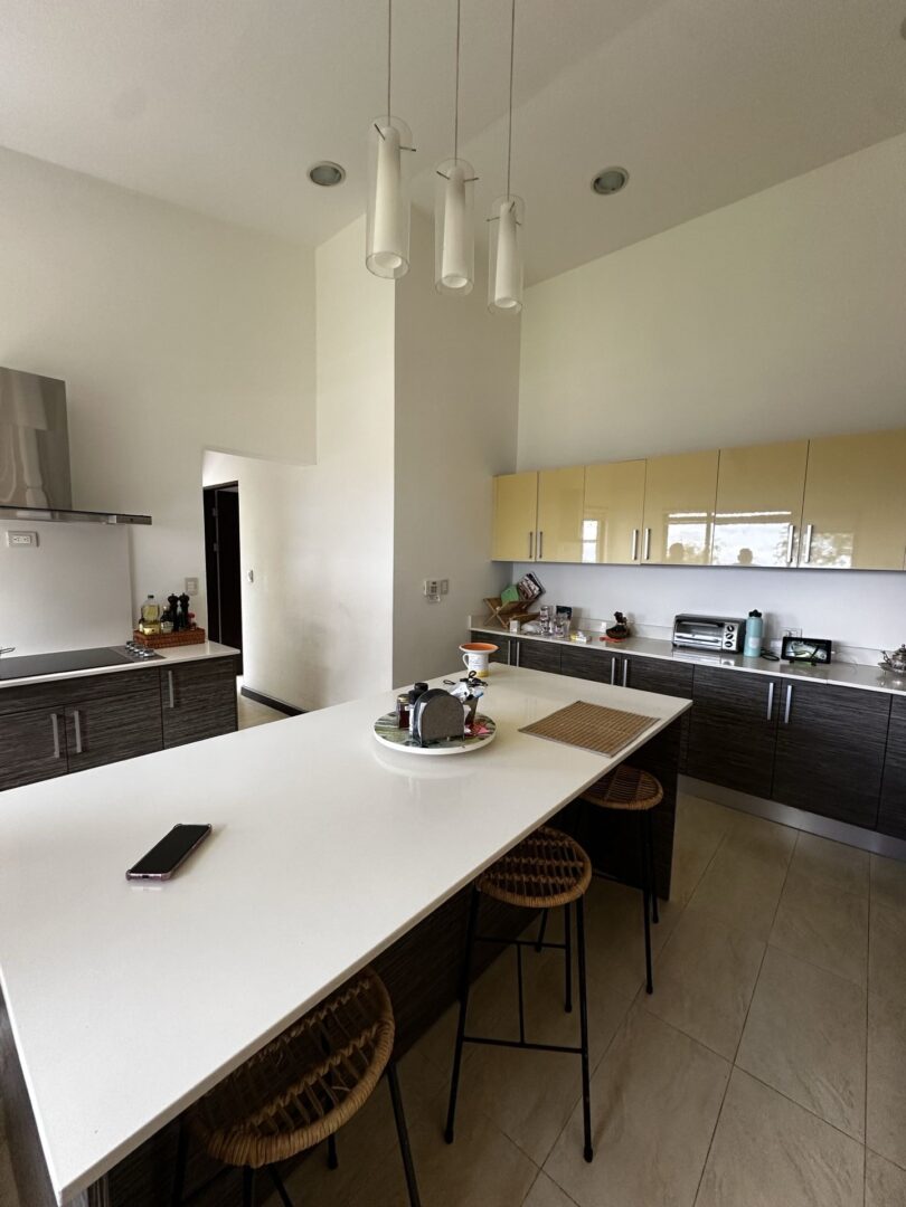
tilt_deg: -5.8
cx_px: 453
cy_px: 604
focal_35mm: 14
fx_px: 489
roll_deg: -1.8
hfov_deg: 85.7
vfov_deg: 102.1
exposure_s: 1/99
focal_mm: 2.2
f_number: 2.2
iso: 160
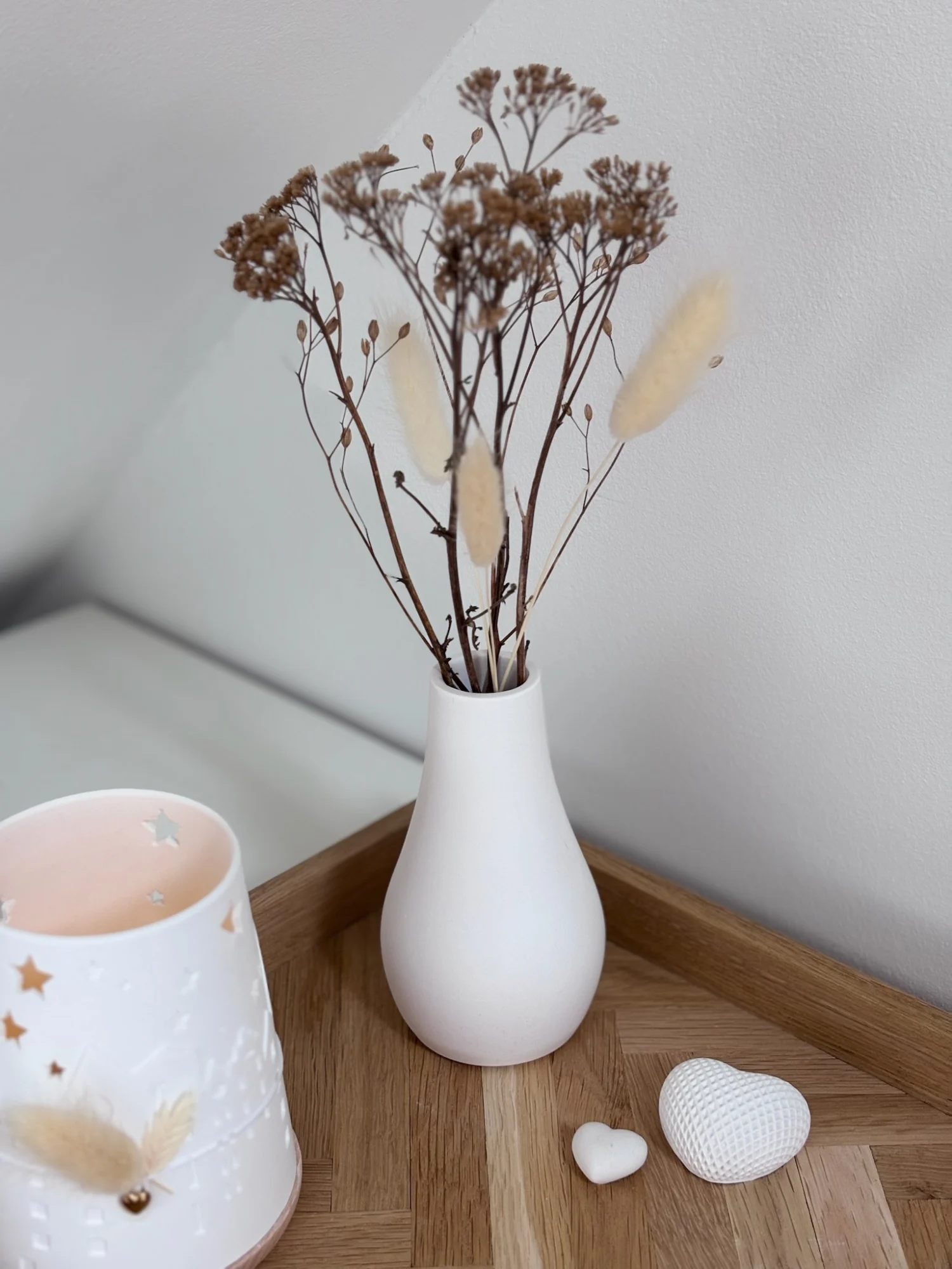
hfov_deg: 28.0
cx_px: 476
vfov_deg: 36.8
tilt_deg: -26.2
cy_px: 634
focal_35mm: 52
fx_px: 1907
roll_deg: +0.3
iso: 64
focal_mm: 5.96
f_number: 1.6
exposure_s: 1/50
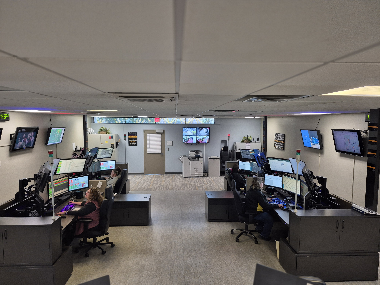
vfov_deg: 58.9
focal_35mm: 23
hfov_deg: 73.9
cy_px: 142
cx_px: 190
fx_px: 252
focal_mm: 5.4
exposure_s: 1/53
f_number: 1.8
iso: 250
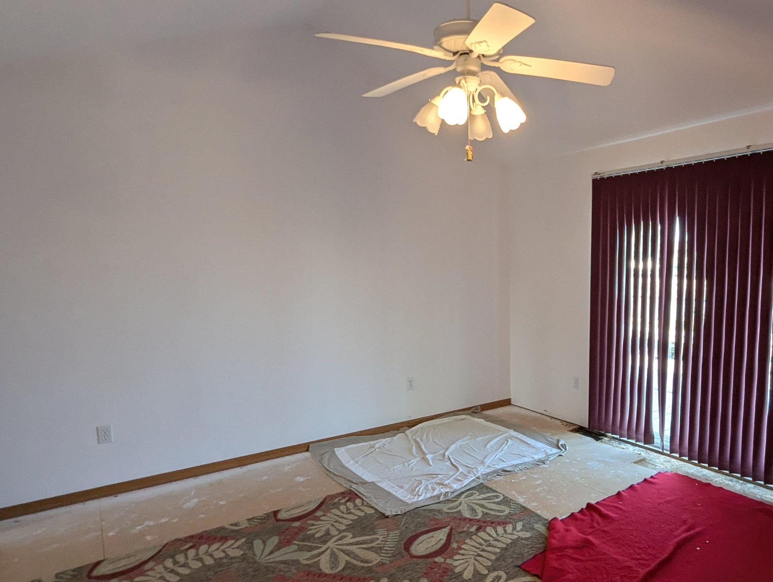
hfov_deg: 75.8
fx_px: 470
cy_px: 314
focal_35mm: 21
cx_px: 529
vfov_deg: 63.5
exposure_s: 1/120
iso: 192
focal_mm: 1.95
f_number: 2.2
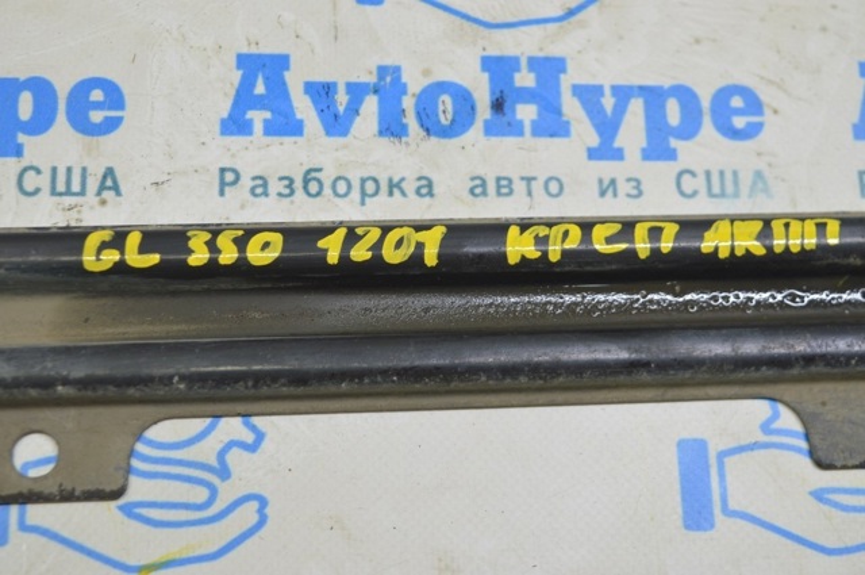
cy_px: 288
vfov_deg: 22.6
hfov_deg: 33.4
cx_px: 432
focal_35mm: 60
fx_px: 1440
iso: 400
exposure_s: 1/25
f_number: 5.6
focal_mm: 40
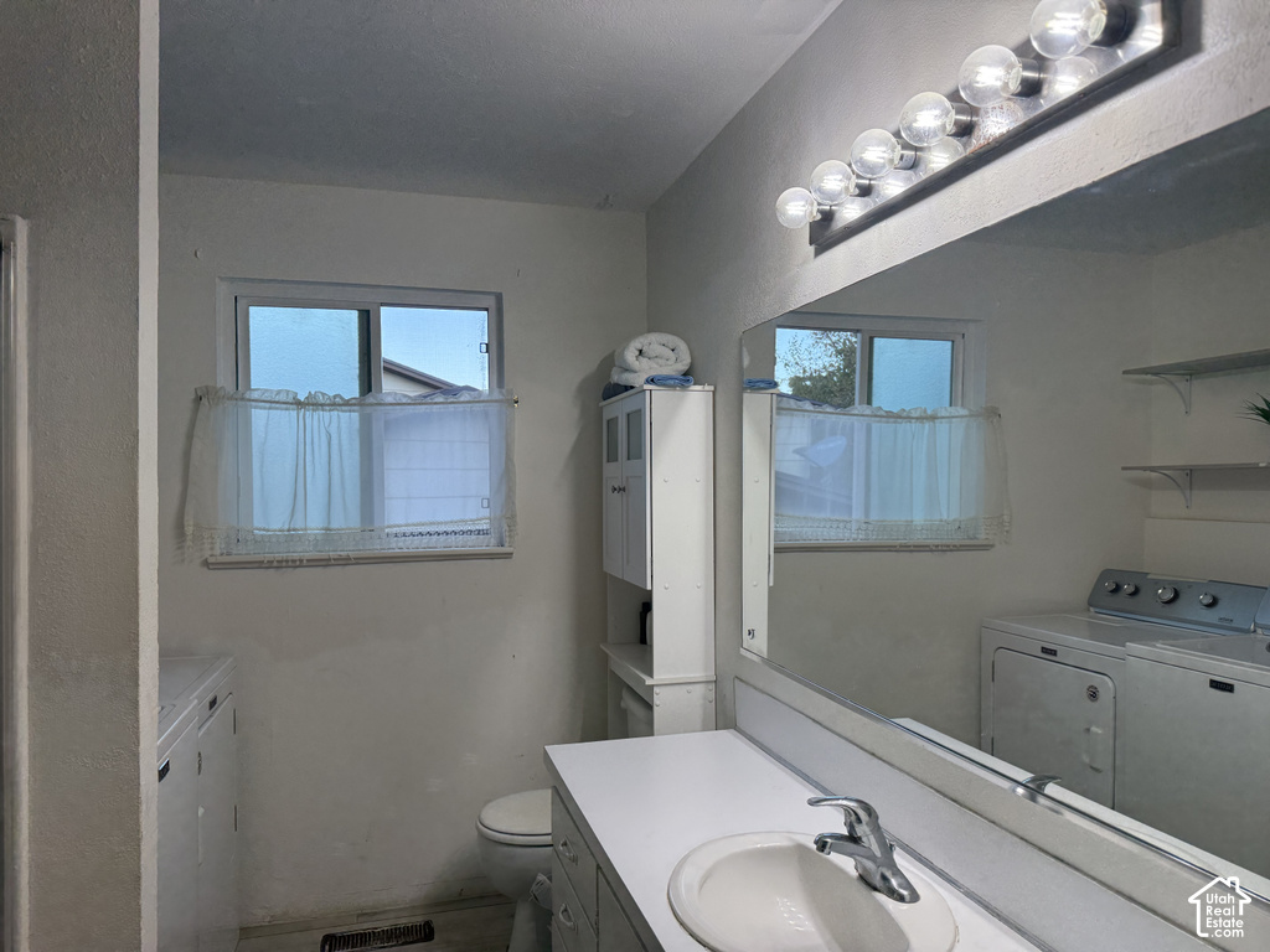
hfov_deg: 71.6
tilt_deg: +0.8
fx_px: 881
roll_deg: +0.7
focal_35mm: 24
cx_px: 635
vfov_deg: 56.8
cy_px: 476
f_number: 1.78
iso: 160
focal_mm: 6.76
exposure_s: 1/240
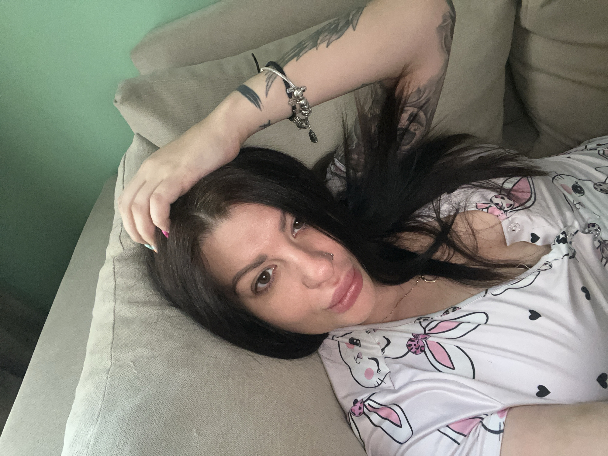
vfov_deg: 58.9
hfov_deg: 73.9
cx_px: 304
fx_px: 404
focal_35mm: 23
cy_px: 228
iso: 500
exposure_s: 1/34
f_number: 2.2
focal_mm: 2.71
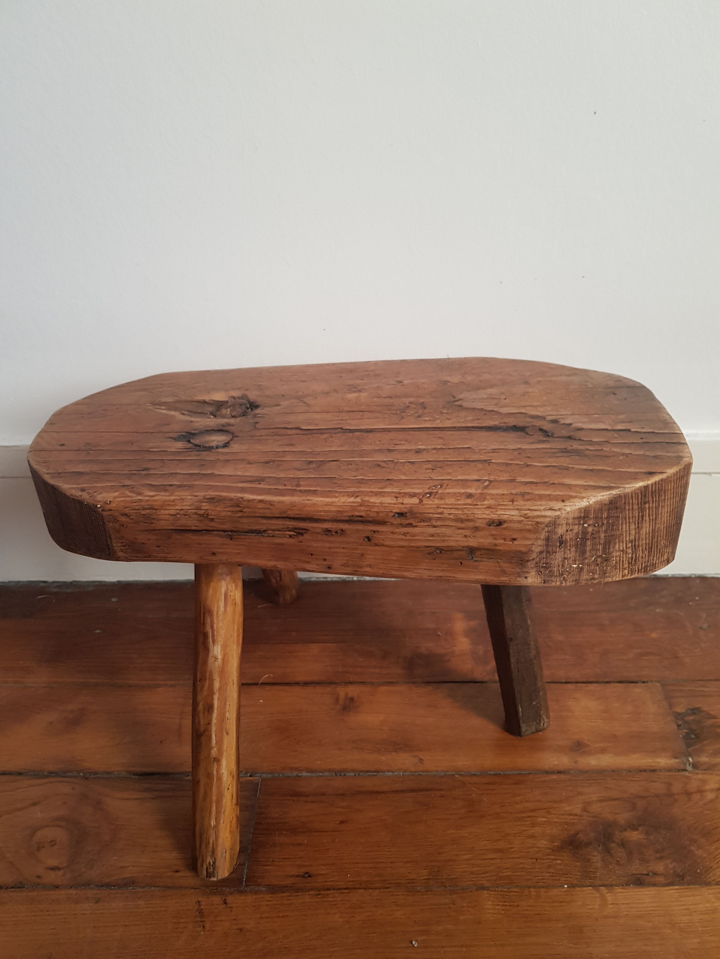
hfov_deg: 53.1
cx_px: 360
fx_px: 721
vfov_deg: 67.3
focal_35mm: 26
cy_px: 480
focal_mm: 4.2
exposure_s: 1/50
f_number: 1.7
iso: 160
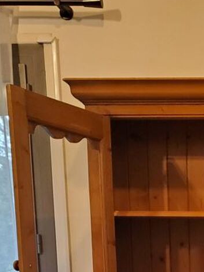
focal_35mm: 74
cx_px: 262
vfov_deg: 23.7
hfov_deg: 18.6
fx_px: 581
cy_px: 339
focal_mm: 4.3
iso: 400
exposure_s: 1/50
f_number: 1.5
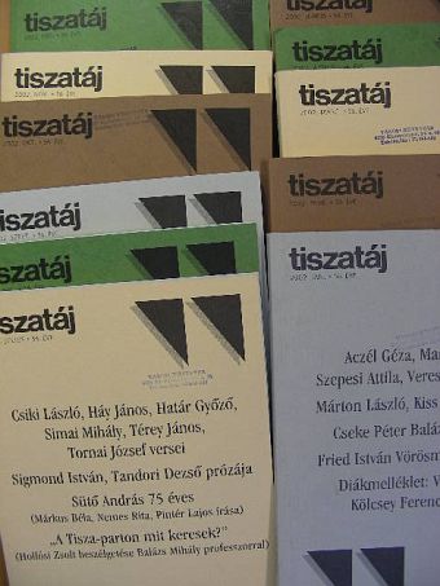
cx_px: 220
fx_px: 644
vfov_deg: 49.0
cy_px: 293
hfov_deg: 37.7
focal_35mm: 38
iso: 100
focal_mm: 6.3
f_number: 3.5
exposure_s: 1/50
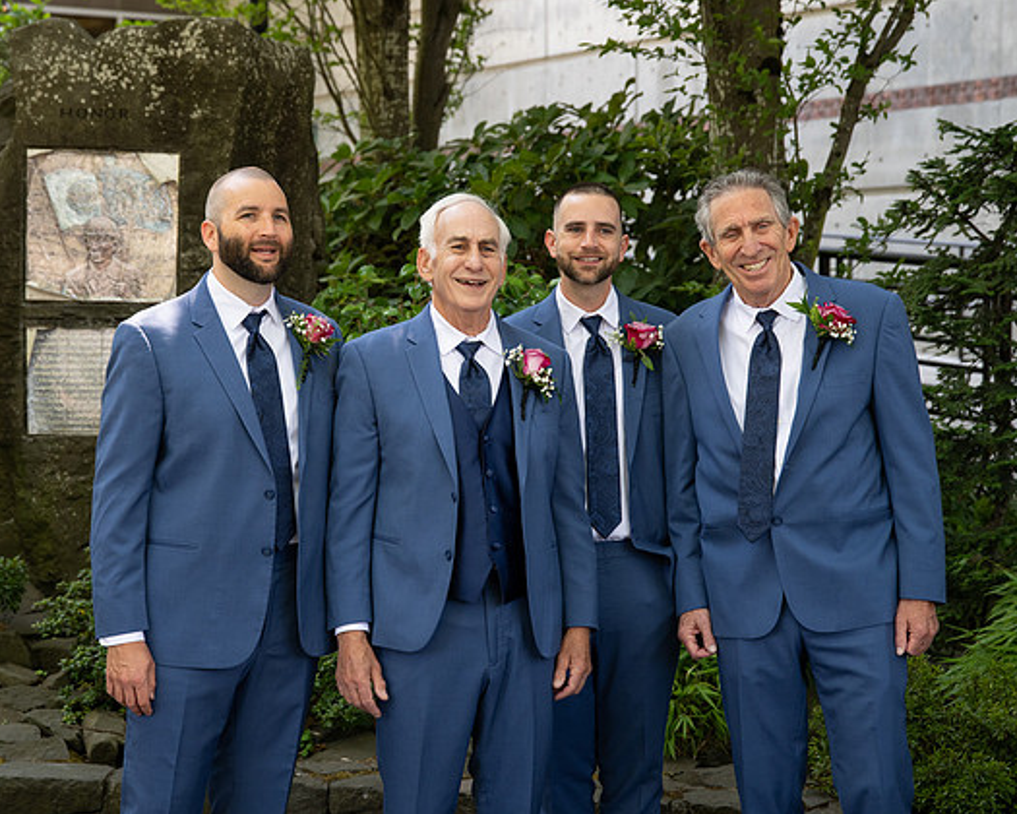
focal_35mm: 75
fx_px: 2257
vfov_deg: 20.4
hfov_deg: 25.3
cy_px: 364
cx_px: 415
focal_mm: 60
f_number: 4
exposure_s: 1/400
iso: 800
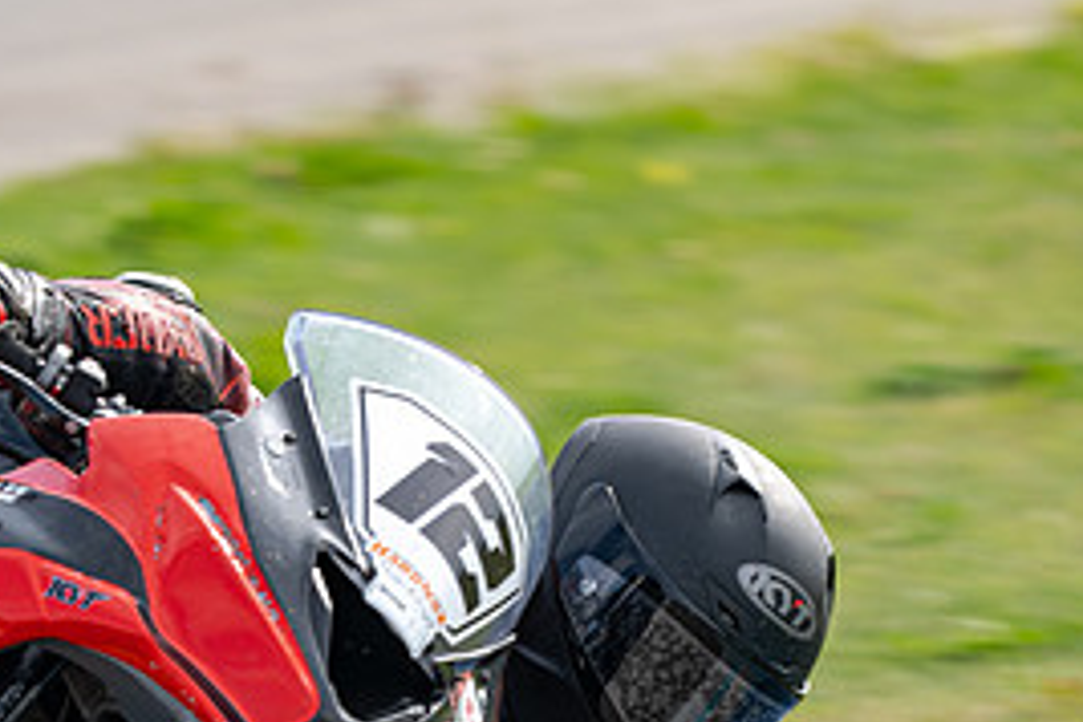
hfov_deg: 1.3
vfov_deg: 0.9
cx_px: 314
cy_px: 767
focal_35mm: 1528
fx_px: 45964
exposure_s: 1/200
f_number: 10
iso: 180
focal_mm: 600
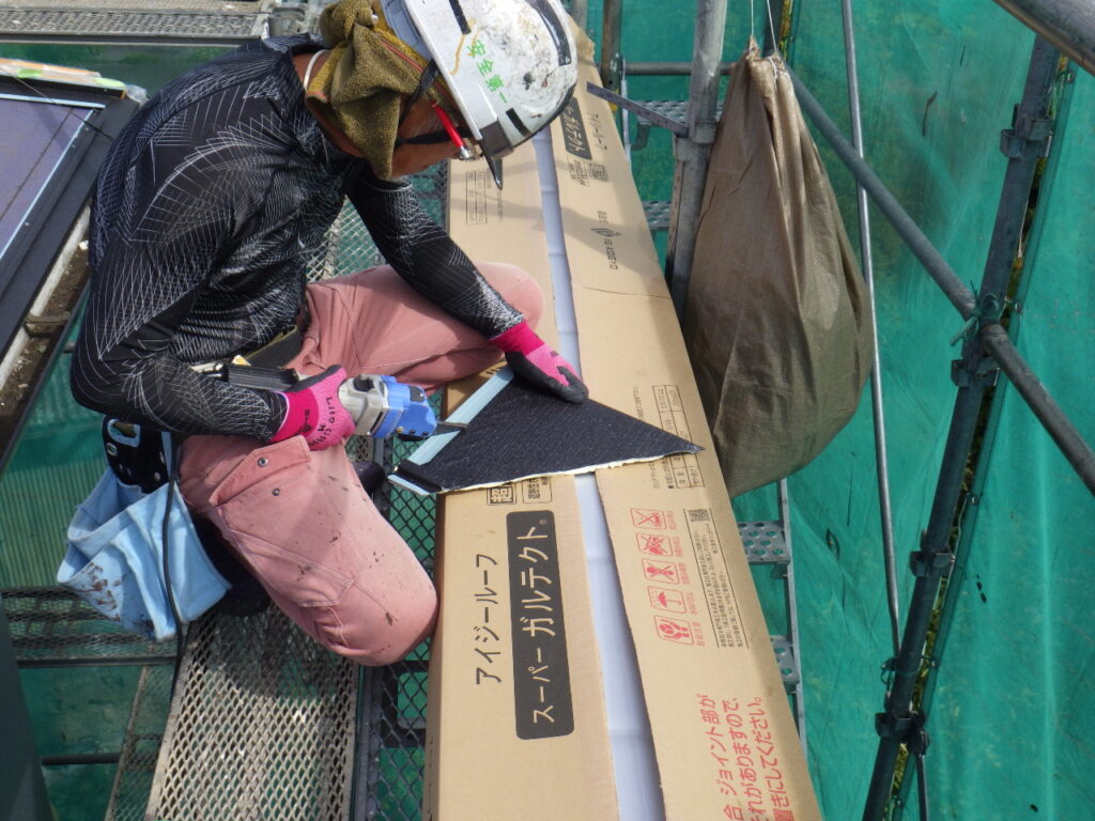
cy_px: 410
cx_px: 548
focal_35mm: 42
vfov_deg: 34.3
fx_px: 1329
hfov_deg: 44.8
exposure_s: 1/640
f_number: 5
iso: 125
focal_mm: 7.5
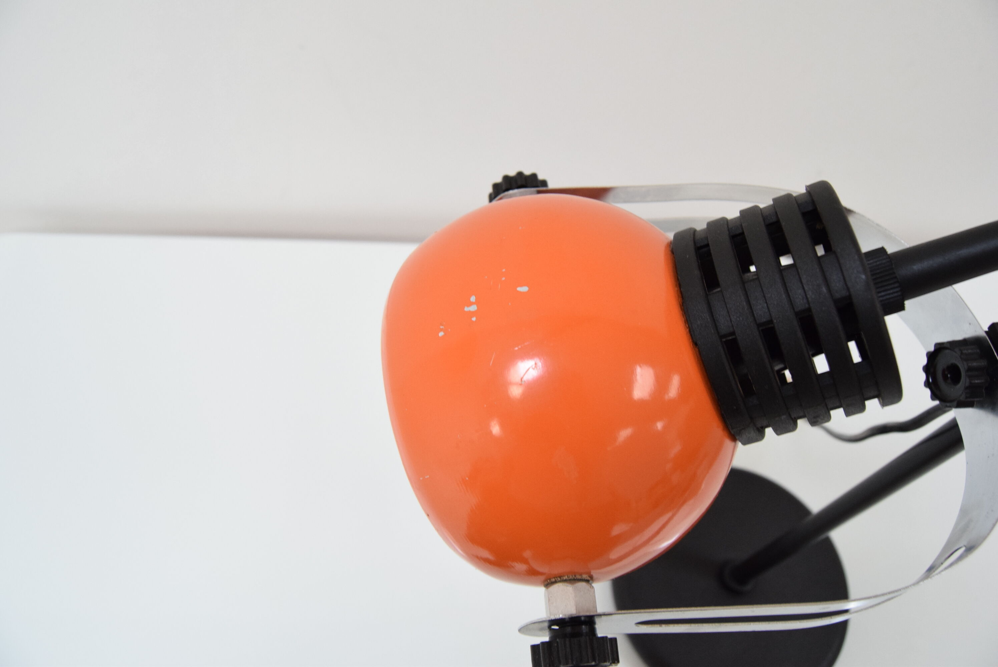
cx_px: 499
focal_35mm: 27
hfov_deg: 67.3
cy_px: 334
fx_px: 749
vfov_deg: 48.0
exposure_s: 1/125
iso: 1600
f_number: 5.6
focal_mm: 18
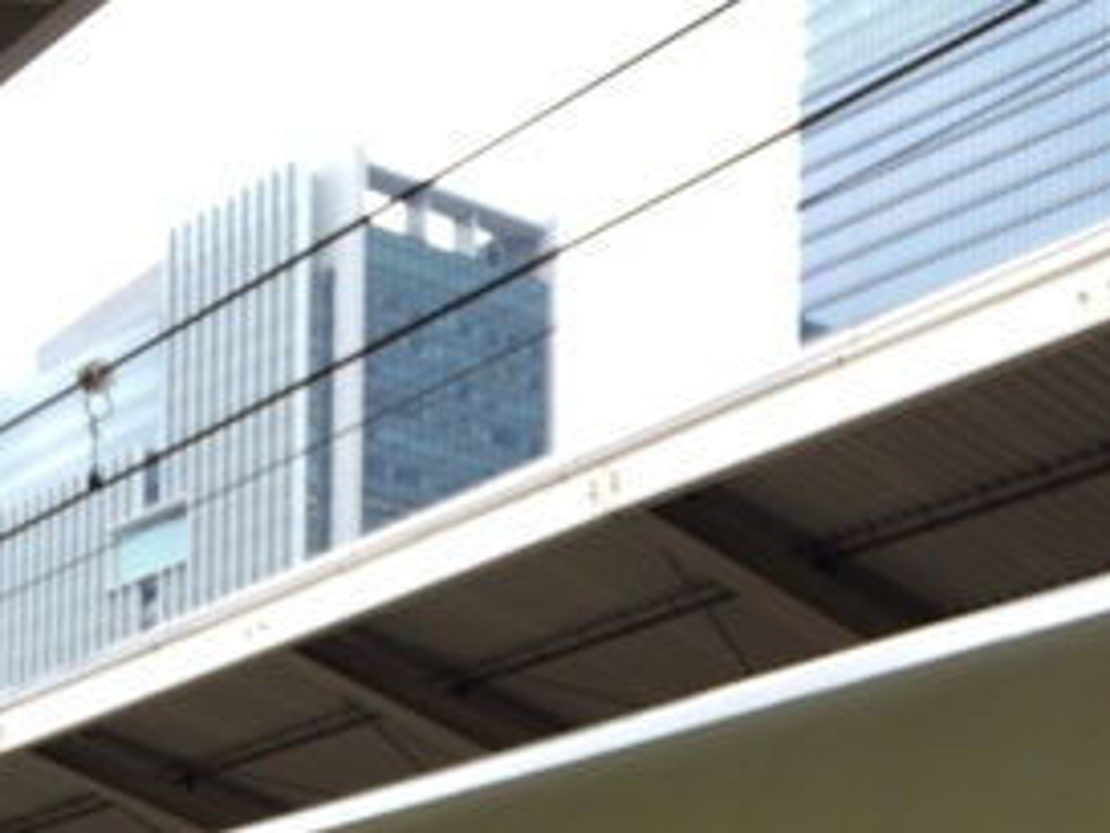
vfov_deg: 15.8
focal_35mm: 88
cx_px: 1033
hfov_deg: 21.7
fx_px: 2823
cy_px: 1122
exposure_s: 1/120
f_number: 2.2
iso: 40
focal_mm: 4.12
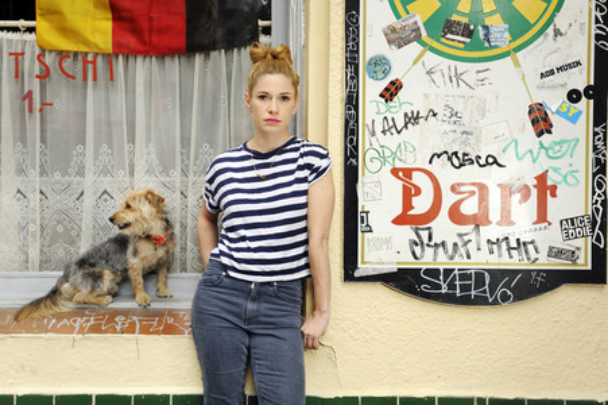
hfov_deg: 36.3
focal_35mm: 55
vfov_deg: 24.6
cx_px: 304
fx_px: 928
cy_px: 202
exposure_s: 1/200
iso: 400
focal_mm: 55
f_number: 5.6
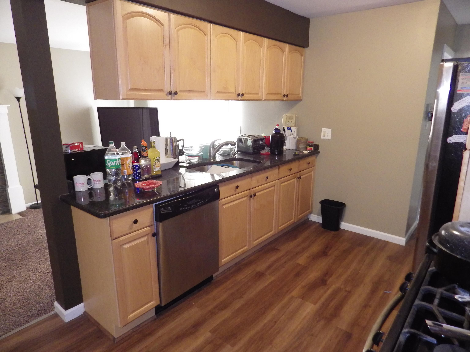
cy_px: 176
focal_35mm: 22
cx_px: 235
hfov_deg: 76.4
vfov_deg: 61.1
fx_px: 299
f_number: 3.1
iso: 640
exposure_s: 1/45
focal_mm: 4
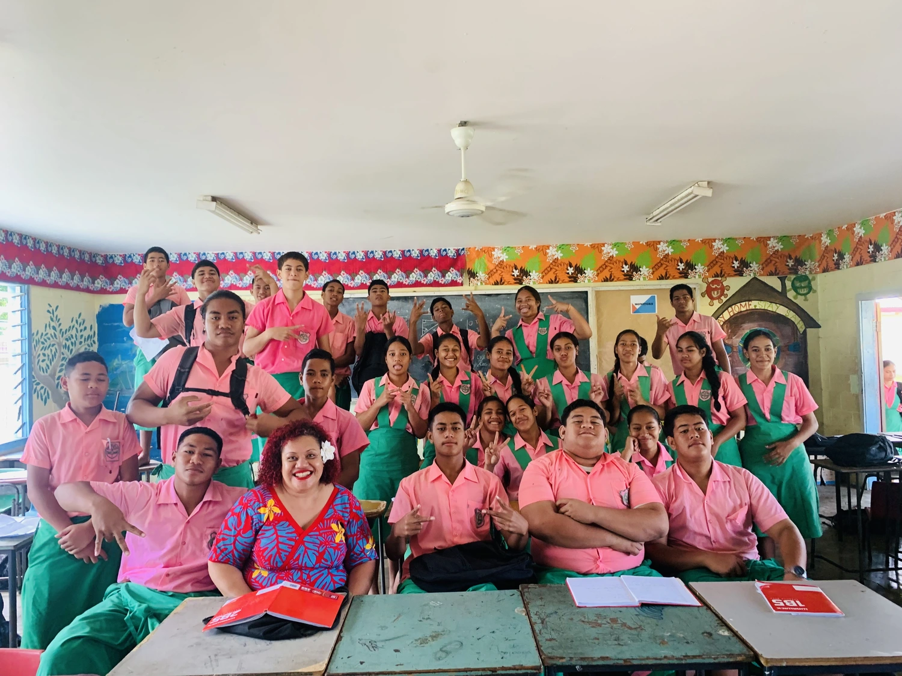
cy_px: 338
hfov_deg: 67.3
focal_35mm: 26
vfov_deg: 53.1
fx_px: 677
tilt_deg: +2.0
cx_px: 451
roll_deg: +2.1
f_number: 1.8
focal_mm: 4.25
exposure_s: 1/60
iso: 160
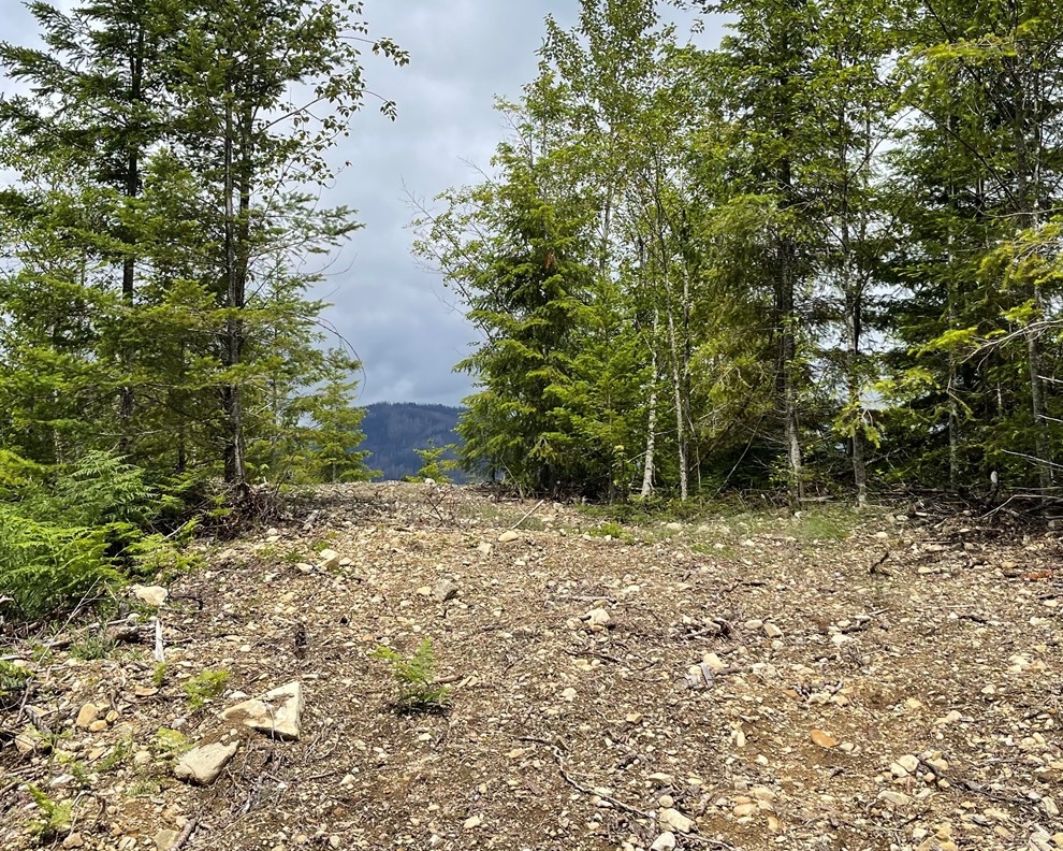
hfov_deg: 44.7
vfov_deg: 36.4
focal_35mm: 41
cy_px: 349
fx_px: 1290
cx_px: 455
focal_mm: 5.1
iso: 32
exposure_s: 1/4902
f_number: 1.6
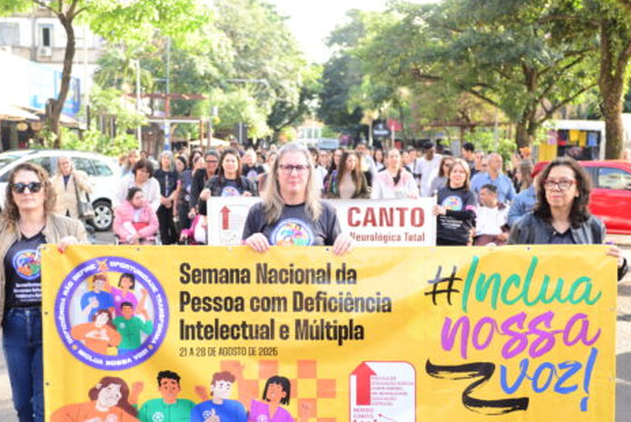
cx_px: 307
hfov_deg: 30.5
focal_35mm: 66
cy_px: 281
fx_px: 1158
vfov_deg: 20.6
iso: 160
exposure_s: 1/200
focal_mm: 44
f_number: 2.8
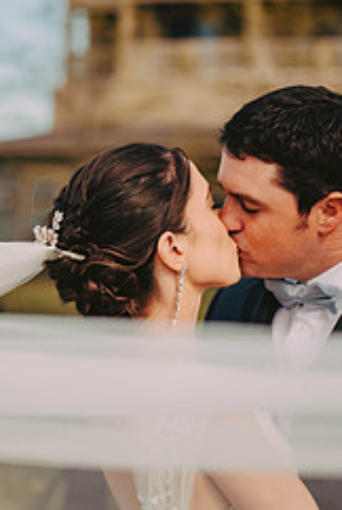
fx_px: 1847
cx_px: 224
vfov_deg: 15.7
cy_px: 263
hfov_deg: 10.6
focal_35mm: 130
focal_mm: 70
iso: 500
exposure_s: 1/4000
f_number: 2.8
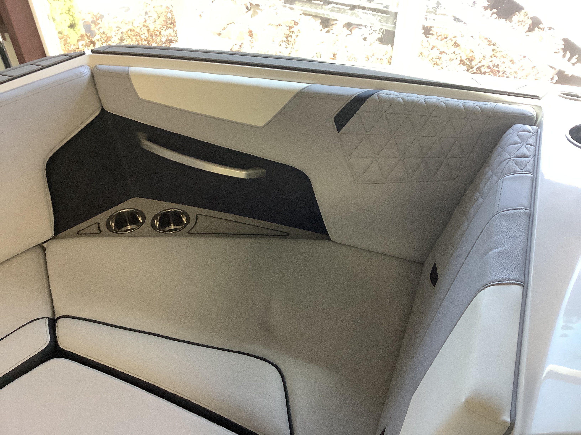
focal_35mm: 31
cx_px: 290
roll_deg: +2.8
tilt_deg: -43.3
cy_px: 218
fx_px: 520
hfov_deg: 58.4
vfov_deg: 45.4
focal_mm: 3.3
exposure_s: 1/60
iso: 200
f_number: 2.4
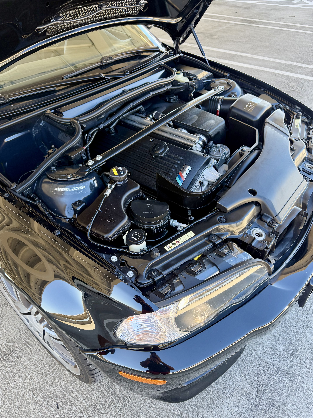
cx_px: 156
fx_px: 289
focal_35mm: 24
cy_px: 209
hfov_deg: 56.8
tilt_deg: -42.7
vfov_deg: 71.6
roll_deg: -1.1
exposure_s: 1/196
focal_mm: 6.76
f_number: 1.78
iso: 100
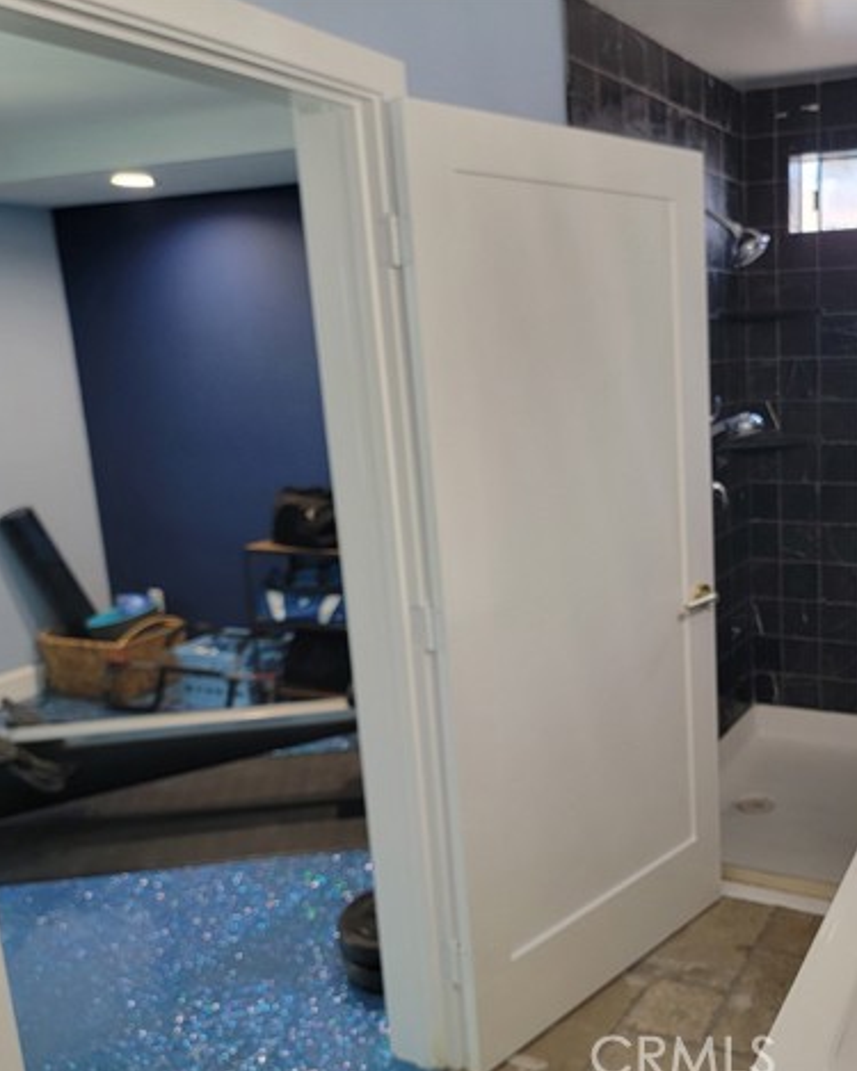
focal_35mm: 32
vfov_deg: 55.7
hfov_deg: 43.8
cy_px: 541
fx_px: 1015
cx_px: 676
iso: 200
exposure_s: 1/60
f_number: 1.8
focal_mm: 6.7
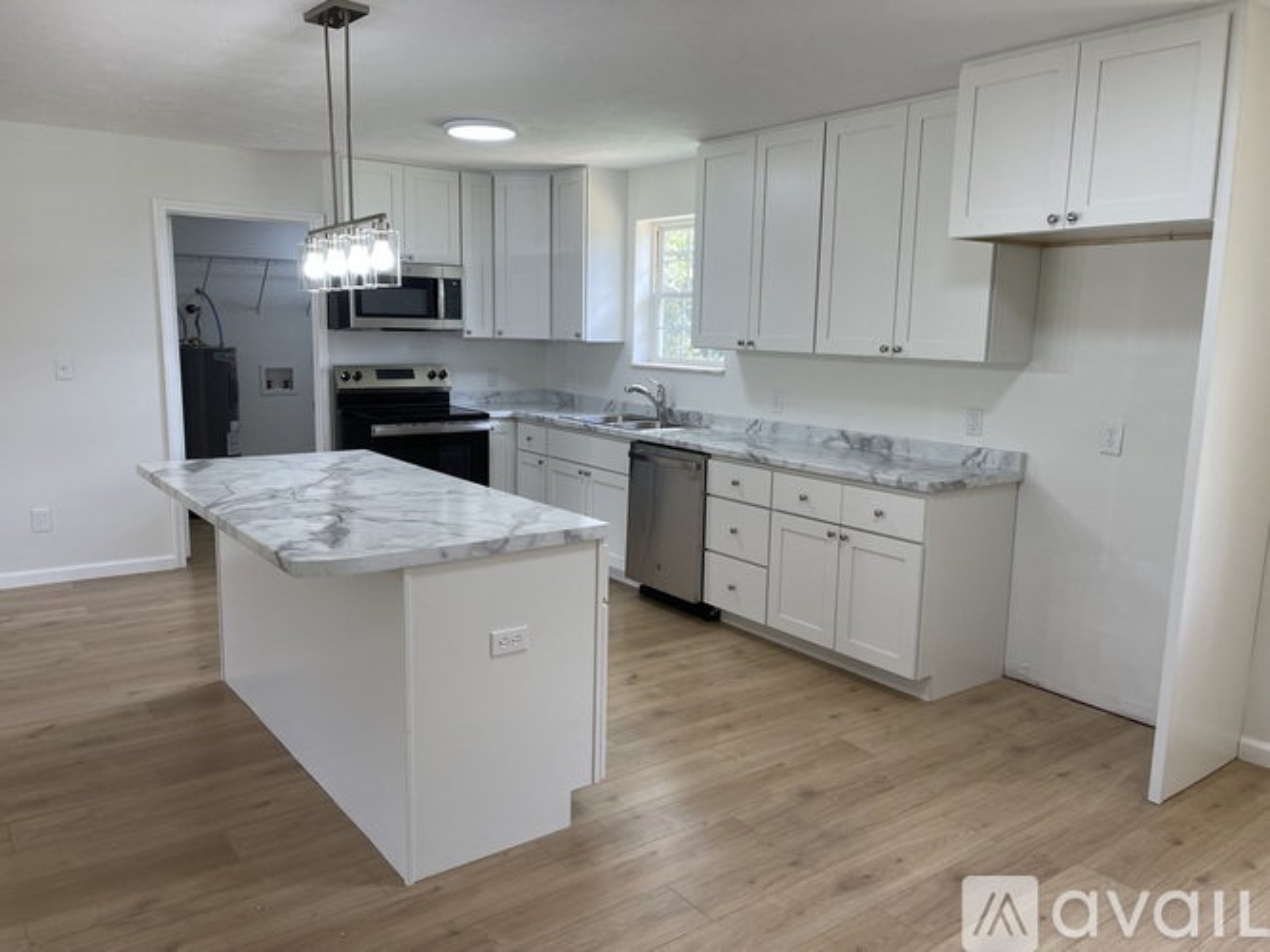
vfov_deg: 54.9
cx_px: 635
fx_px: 917
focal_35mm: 25
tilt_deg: -10.3
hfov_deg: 69.4
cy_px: 476
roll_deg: -1.5
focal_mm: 5.1
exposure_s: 1/120
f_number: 1.6
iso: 64
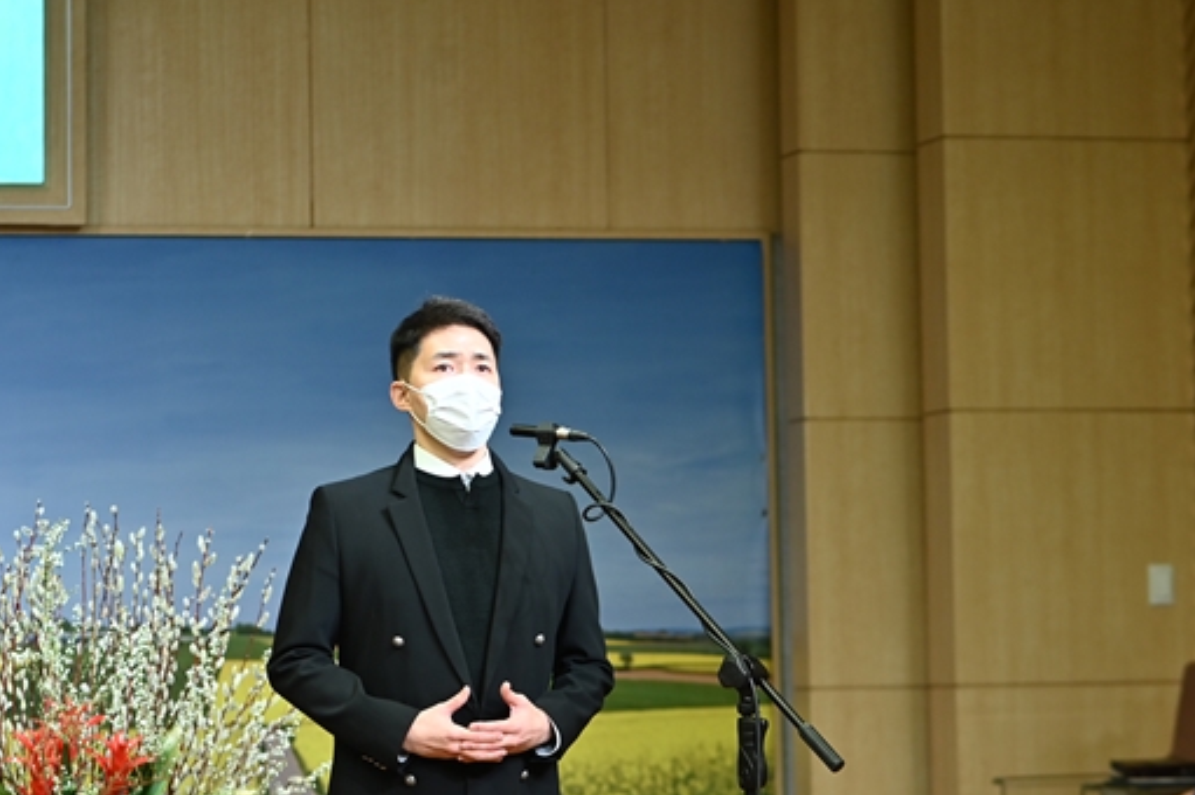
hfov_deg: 15.4
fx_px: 4412
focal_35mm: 133
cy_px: 524
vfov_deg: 10.3
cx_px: 465
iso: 640
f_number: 3.2
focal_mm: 85
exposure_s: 1/160
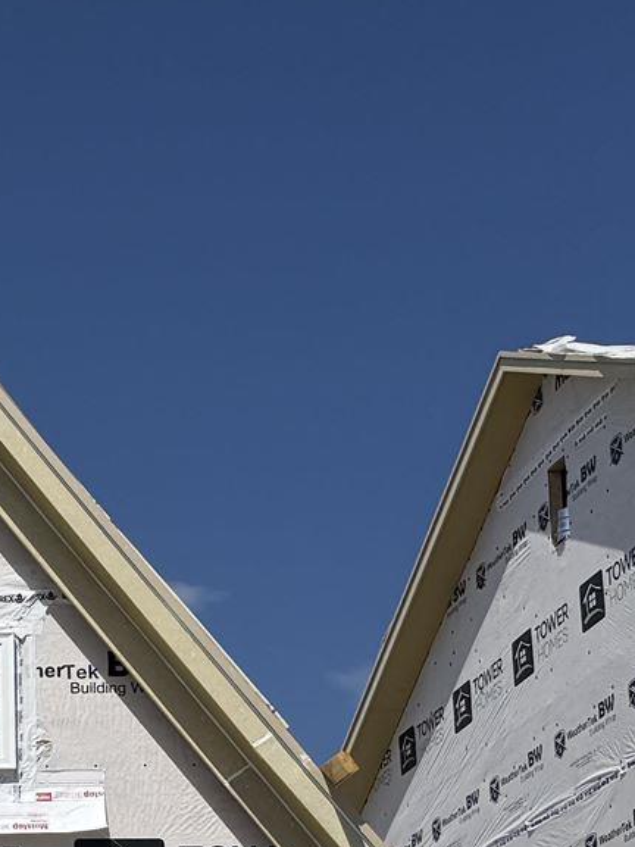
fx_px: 2348
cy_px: 996
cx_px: -598
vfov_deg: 19.3
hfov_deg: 13.4
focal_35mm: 96
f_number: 1.78
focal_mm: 6.76
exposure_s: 1/11905
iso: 80
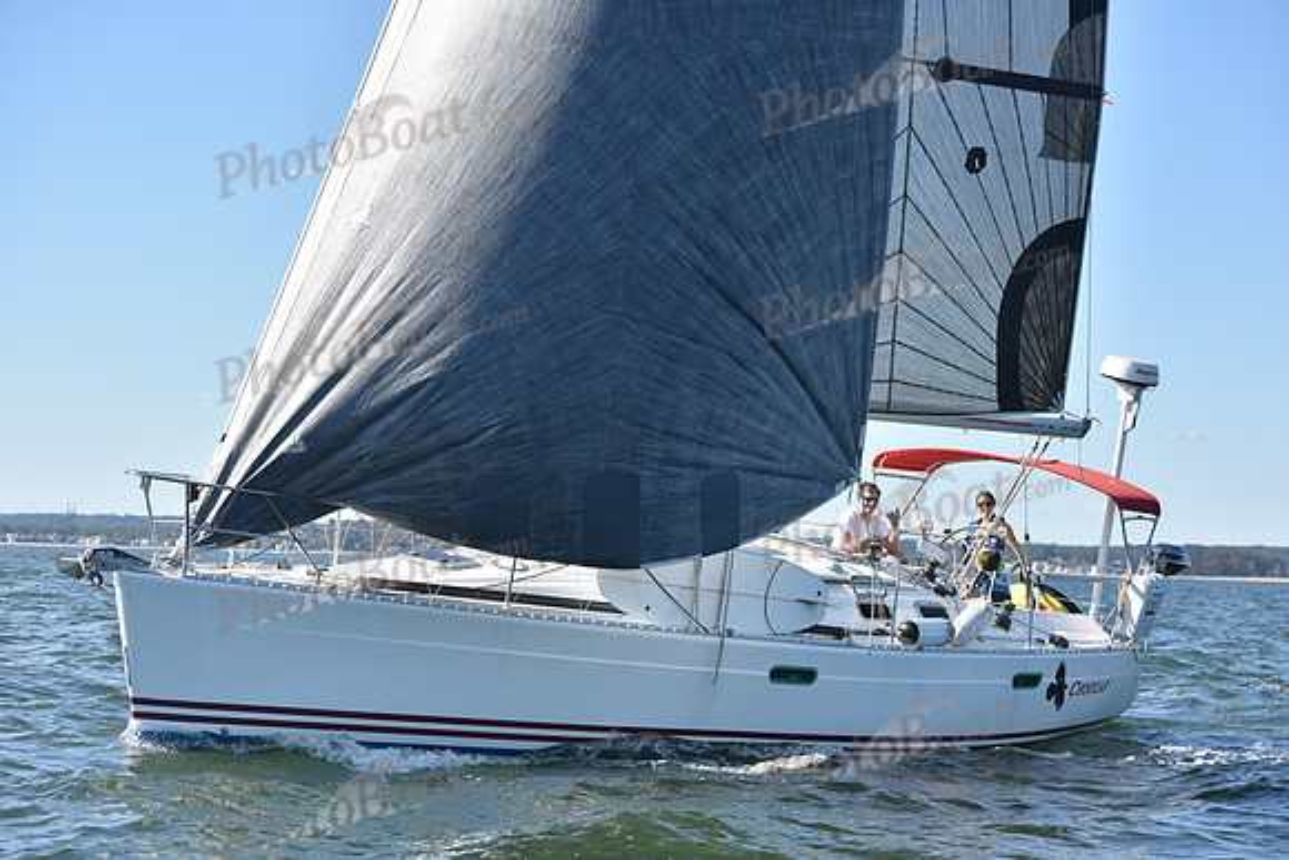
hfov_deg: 23.9
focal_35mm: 85
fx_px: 3044
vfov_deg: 16.1
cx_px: 644
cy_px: 430
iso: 320
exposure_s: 1/1250
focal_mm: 85
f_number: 5.6
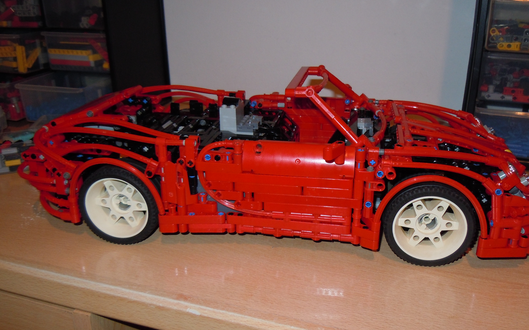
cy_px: 157
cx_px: 276
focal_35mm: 34
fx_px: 490
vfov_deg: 37.3
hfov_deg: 56.7
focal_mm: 5.4
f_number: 3.5
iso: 200
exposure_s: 1/30
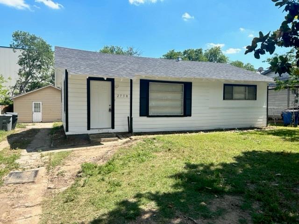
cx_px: 150
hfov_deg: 67.3
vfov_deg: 53.1
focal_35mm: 26
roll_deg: -0.2
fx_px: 225
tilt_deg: -3.4
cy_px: 112
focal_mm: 5.7
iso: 50
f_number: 1.5
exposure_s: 1/2841
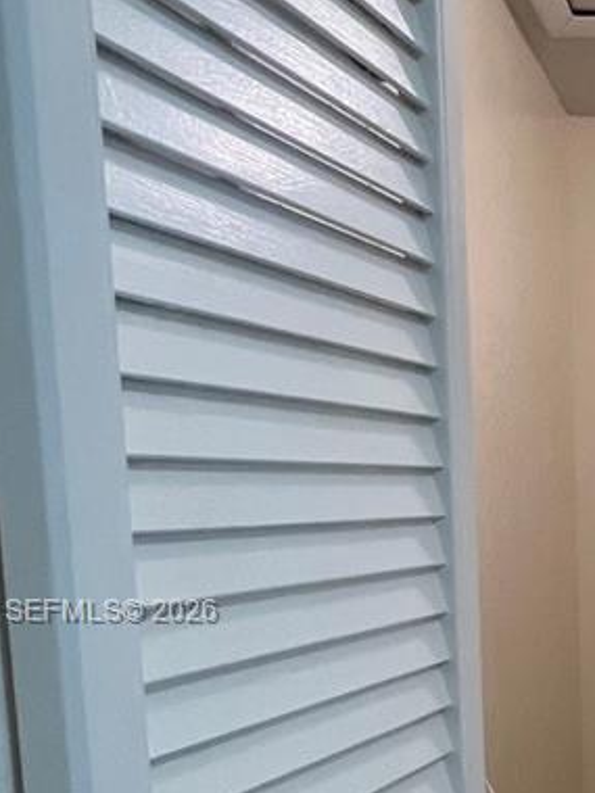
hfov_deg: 28.8
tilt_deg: -6.7
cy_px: 614
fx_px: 940
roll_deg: +0.4
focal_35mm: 41
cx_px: 770
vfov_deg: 44.0
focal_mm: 1.57
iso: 250
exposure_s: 1/120
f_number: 1.8
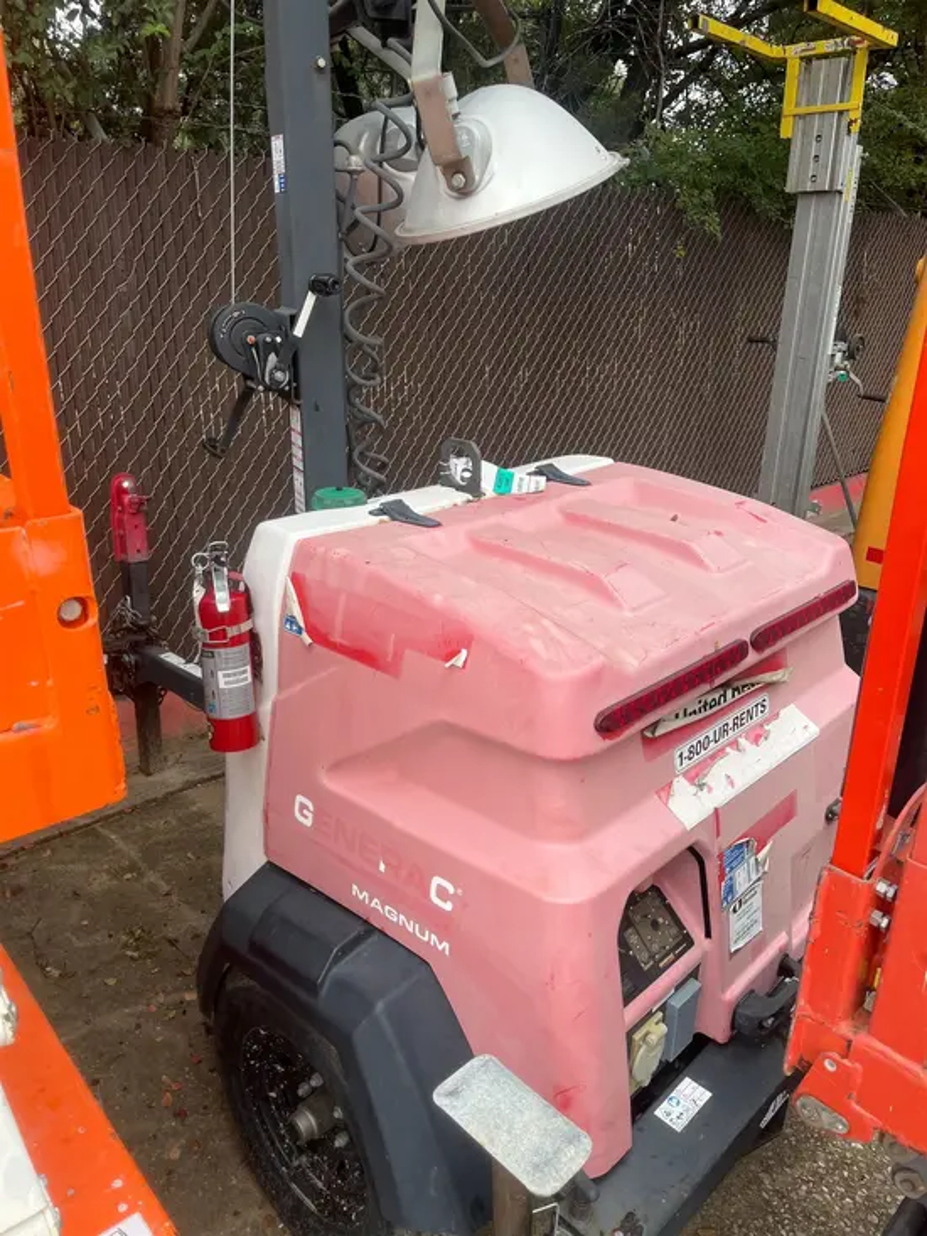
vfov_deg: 67.3
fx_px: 928
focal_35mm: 26
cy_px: 618
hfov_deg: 53.1
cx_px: 464
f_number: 1.6
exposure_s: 1/858
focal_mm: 5.1
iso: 50
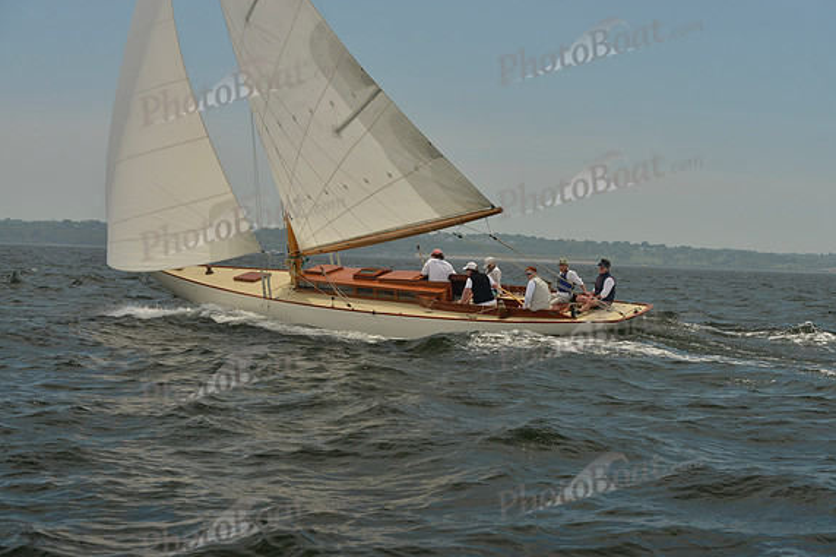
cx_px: 422
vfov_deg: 19.2
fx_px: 1648
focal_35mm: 71
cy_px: 278
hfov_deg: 28.5
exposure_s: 1/800
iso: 280
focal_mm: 70
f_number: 8
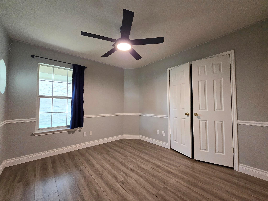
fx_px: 101
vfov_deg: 89.9
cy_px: 100
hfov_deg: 106.2
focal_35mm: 13
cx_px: 134
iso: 320
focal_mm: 2.2
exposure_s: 1/60
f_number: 2.2
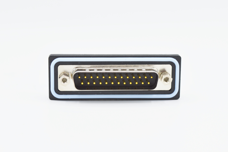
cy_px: 76
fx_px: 427
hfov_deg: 29.9
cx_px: 114
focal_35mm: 68
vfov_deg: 20.1
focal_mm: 45
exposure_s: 1/250
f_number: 8
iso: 100
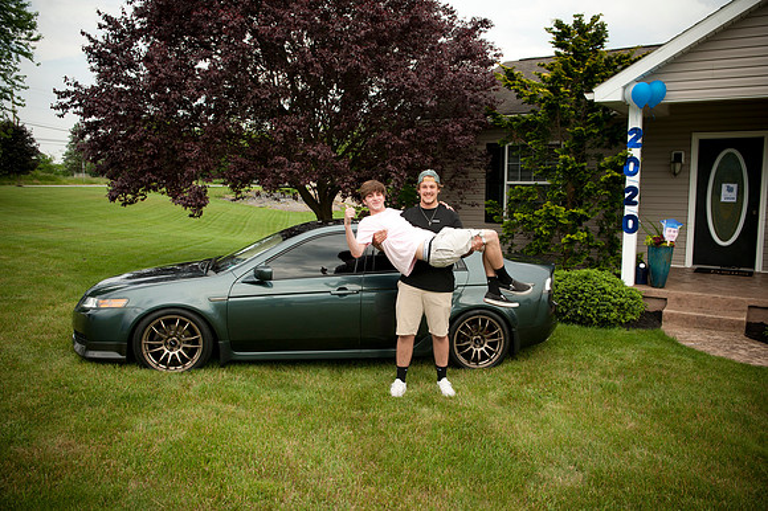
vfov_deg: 44.9
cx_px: 384
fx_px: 618
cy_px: 256
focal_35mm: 29
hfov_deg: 63.7
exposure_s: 1/640
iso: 500
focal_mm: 29
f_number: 5.6
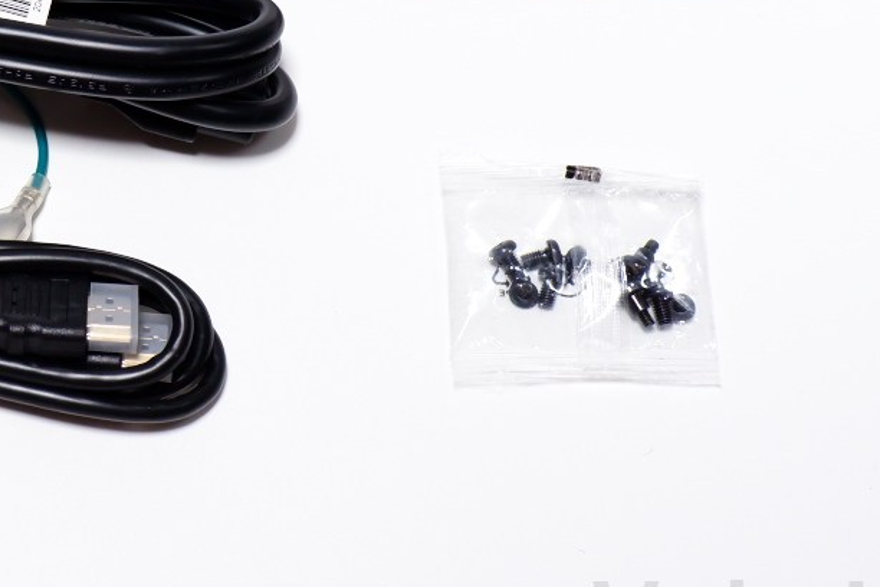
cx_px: -119
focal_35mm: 103
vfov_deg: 13.1
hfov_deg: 18.9
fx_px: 2518
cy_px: -14
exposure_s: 1/42
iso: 400
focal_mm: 28
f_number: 4.5
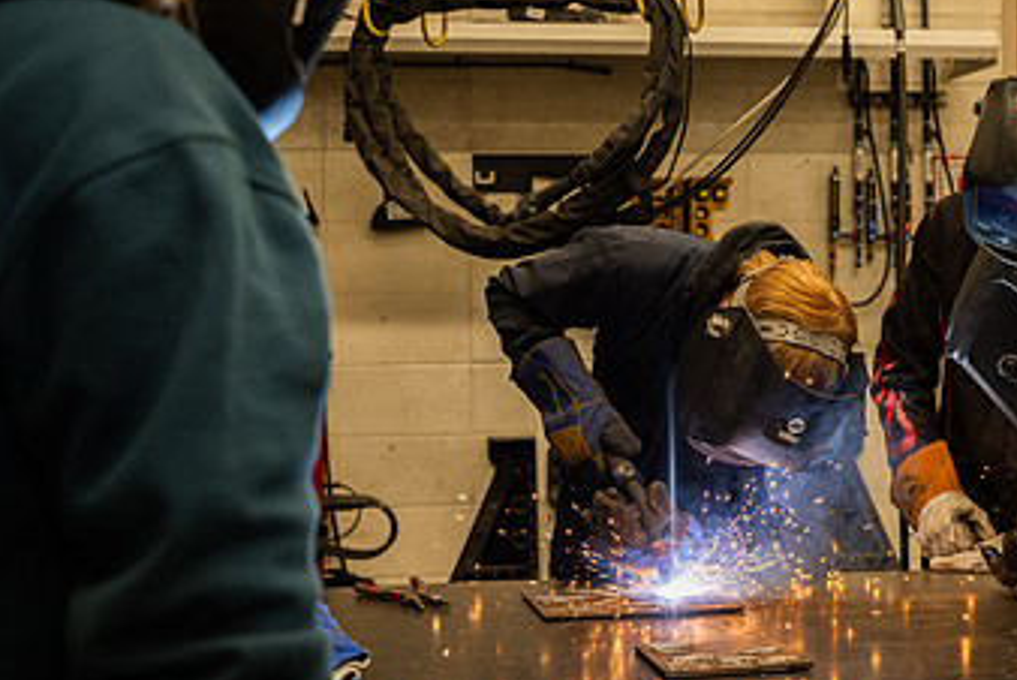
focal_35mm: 60
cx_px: 695
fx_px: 1696
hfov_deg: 33.0
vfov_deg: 22.7
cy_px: 320
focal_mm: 35
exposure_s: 1/400
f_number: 2.8
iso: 640
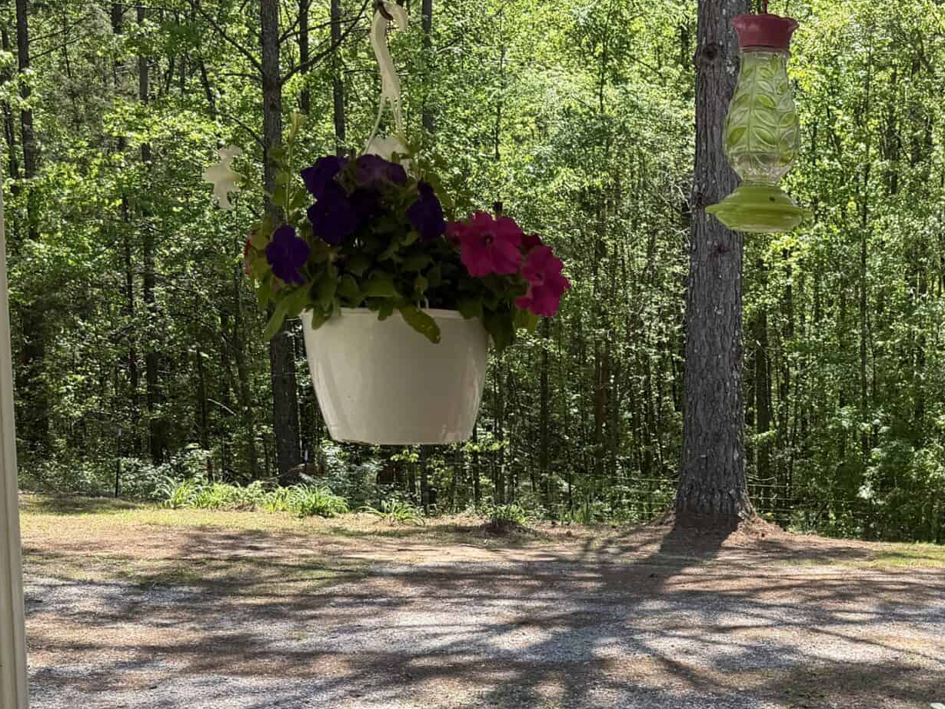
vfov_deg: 28.3
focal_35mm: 50
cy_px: 599
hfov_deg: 36.6
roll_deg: -2.1
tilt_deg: -9.4
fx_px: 1365
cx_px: 780
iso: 80
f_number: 1.78
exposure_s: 1/1174
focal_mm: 6.76
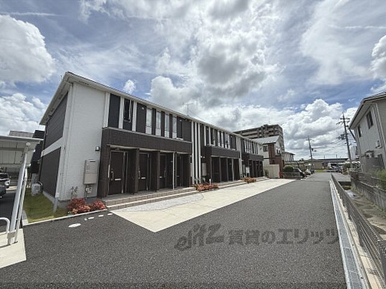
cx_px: 193
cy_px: 144
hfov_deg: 102.1
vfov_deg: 85.7
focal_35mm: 14
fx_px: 156
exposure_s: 1/3460
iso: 50
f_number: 2.2
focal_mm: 2.22
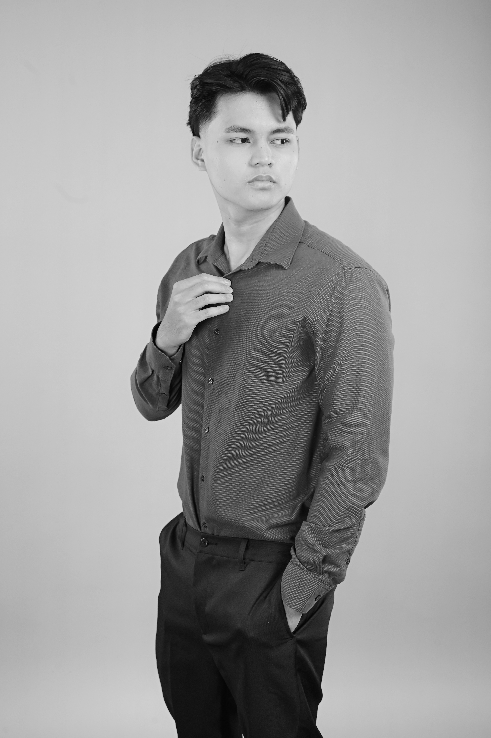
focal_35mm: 50
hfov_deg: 27.0
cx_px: 246
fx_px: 1024
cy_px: 369
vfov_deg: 39.6
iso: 250
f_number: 7.1
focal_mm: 50
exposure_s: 1/125
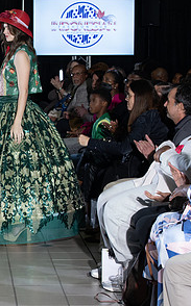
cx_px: -106
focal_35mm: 141
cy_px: 191
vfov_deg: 14.8
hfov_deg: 9.0
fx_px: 1178
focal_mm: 70
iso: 1250
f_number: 5.6
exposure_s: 1/160
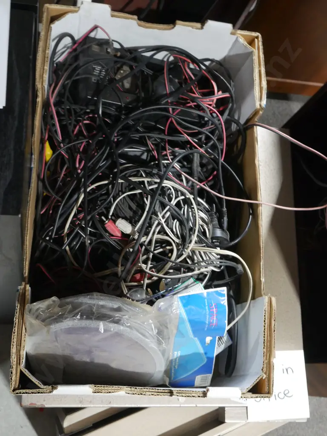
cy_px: 218
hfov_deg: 34.3
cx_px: 164
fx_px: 529
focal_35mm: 42
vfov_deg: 44.8
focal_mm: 21
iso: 3200
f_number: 9
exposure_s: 1/30
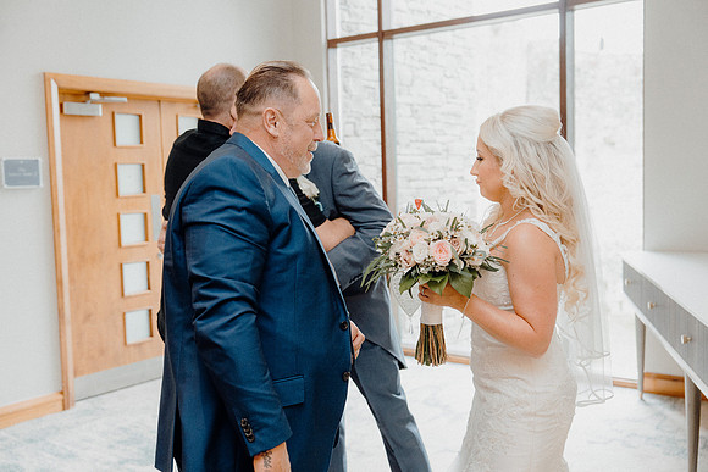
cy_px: 236
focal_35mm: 39
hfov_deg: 49.5
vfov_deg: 34.2
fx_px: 767
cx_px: 354
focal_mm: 39
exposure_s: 1/200
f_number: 3.5
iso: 2000
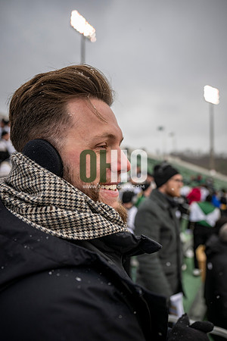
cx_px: 114
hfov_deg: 53.1
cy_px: 170
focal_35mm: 24
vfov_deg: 73.7
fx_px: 227
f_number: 2.8
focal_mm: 24
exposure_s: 1/500
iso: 160
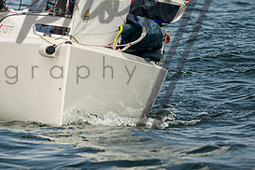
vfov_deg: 1.7
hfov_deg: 2.6
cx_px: 56
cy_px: -17
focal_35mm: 806
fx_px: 5709
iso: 320
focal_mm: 280
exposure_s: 1/4000
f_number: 5.3
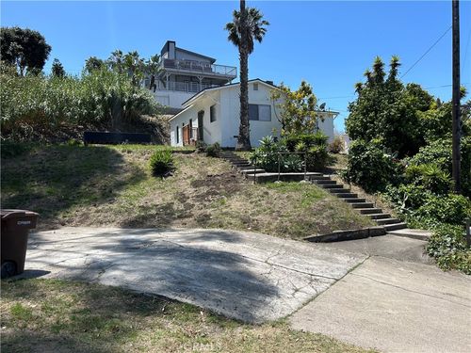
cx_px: 236
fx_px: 354
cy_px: 176
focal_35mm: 26
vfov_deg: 53.1
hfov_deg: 67.3
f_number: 1.5
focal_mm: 5.7
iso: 50
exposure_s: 1/3356
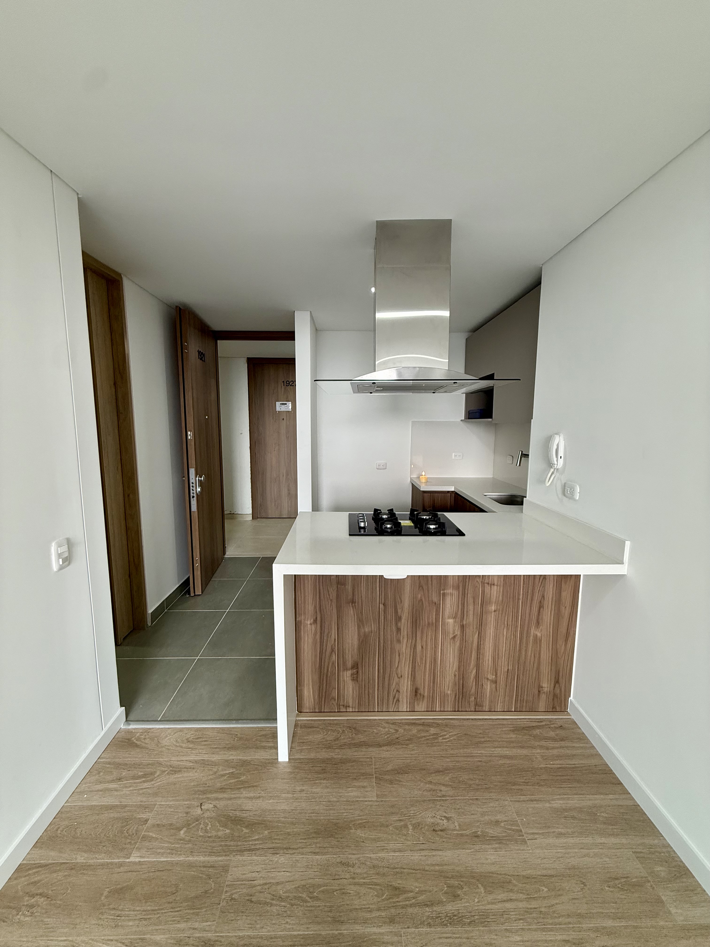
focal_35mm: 14
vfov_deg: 102.1
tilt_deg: -6.6
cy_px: 474
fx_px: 383
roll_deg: -0.6
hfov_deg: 85.7
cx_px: 355
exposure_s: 1/120
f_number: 2.2
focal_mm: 2.22
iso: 160
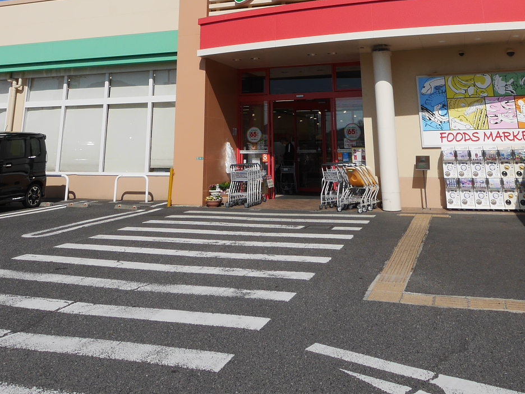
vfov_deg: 37.4
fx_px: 516
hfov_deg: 54.0
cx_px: 269
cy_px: 1
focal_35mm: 34
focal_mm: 7
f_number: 10
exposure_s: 1/640
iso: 200
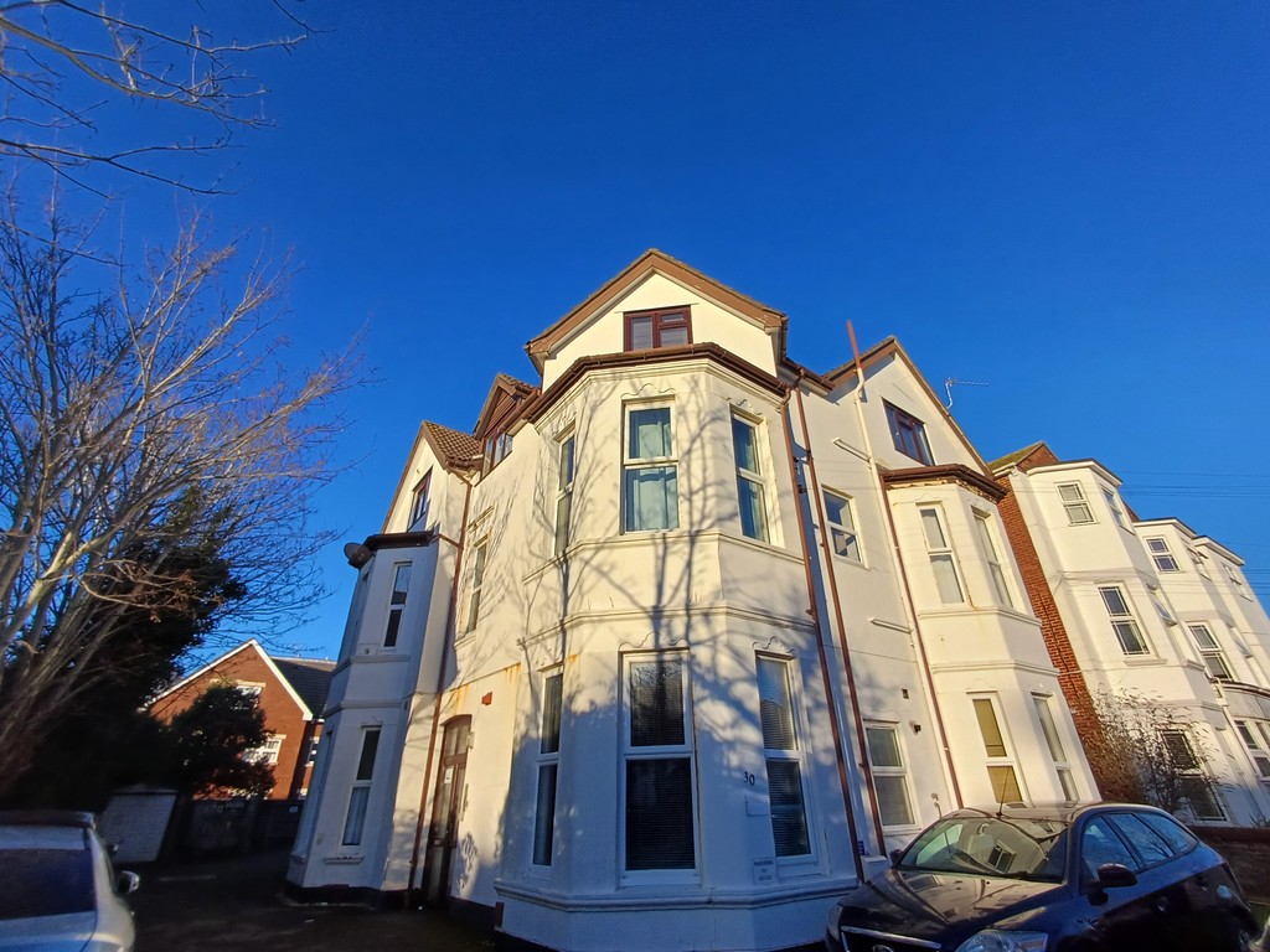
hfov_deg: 94.5
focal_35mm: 16
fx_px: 587
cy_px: 476
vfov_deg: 78.1
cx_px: 635
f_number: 2.2
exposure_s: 1/1135
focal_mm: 1.64
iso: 40
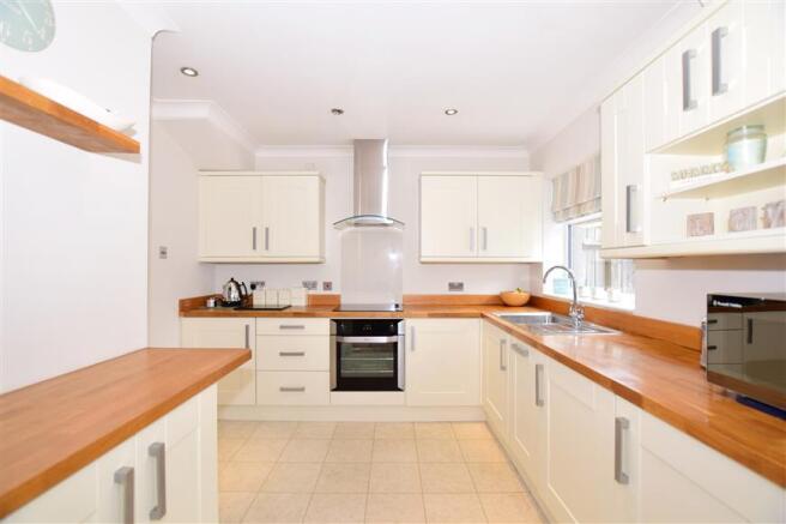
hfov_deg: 100.4
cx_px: 393
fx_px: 327
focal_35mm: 15
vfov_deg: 77.3
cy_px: 262
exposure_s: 1/50
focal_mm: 10
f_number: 5
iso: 200
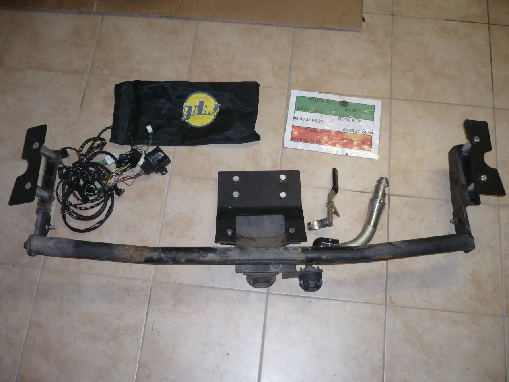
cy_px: 191
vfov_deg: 40.7
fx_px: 515
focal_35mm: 35
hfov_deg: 52.6
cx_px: 254
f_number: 2.8
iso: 125
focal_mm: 5.8
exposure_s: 1/30
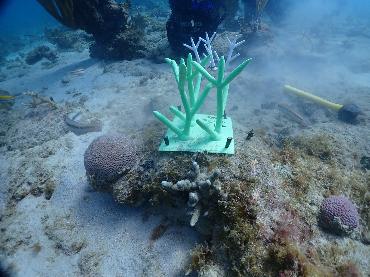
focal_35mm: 25
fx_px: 267
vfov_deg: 54.9
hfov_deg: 69.4
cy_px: 138
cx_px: 185
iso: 100
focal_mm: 4.5
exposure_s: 1/800
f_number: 2.8
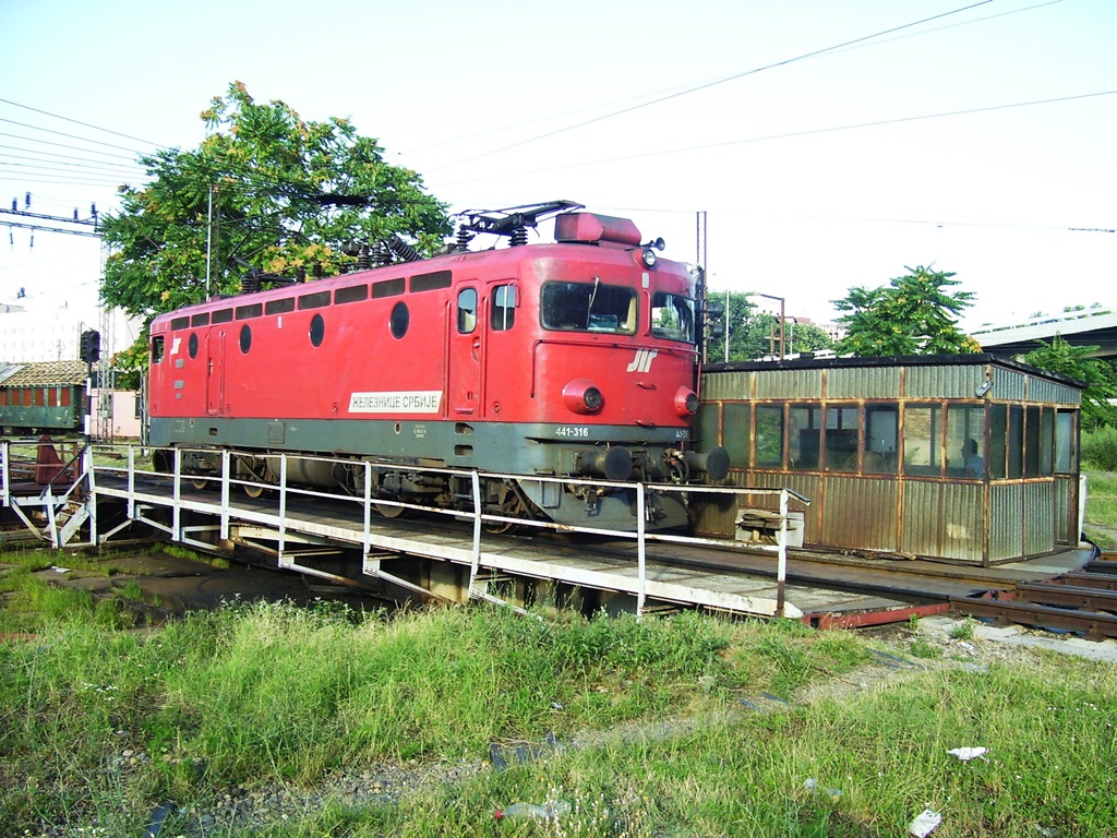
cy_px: 419
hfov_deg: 54.0
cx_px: 558
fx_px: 1097
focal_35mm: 34
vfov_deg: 41.8
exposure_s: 1/250
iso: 80
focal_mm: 5.6
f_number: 2.7
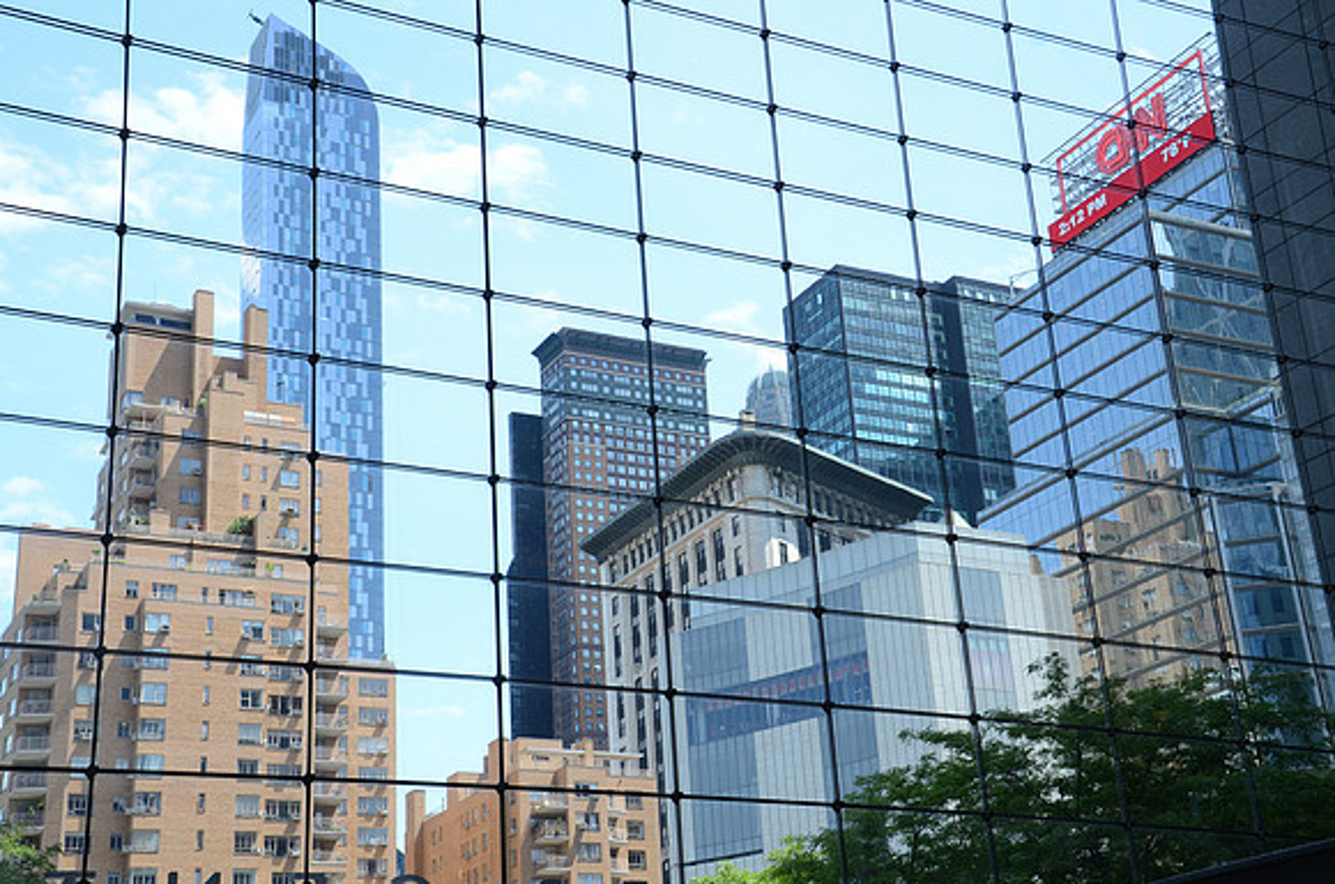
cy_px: 442
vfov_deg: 25.6
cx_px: 668
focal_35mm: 52
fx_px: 1943
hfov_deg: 37.9
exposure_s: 1/320
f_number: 9
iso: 400
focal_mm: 35
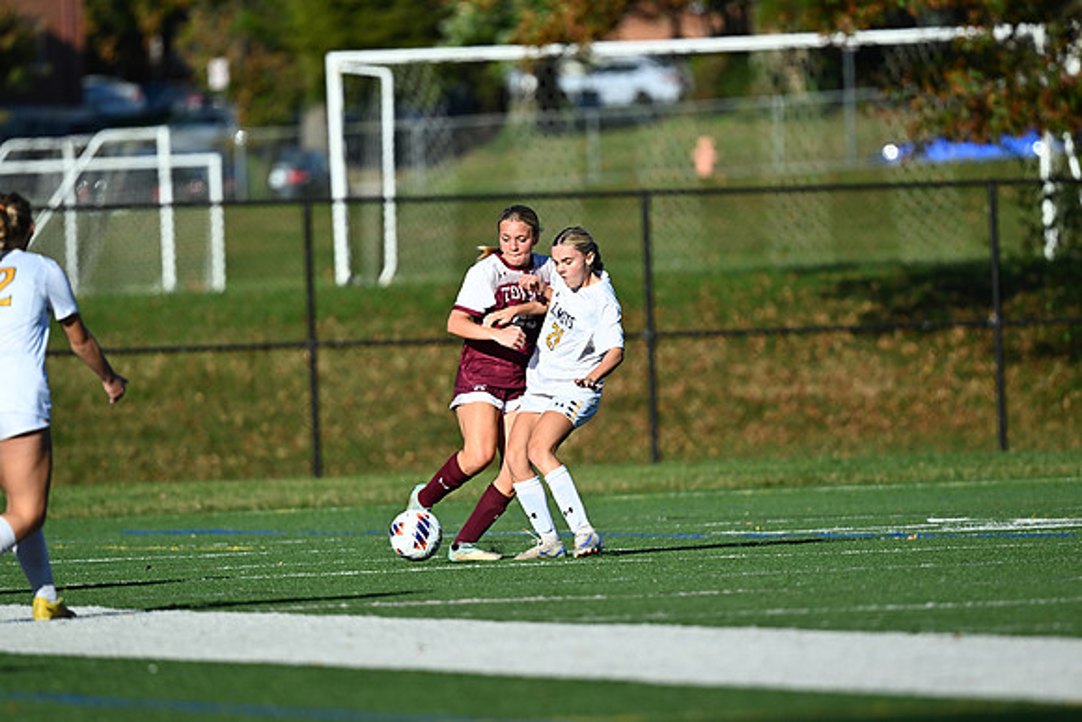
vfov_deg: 2.8
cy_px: 361
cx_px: 541
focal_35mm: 500
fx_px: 15031
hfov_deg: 4.1
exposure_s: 1/2000
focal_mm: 500
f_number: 5.6
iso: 360
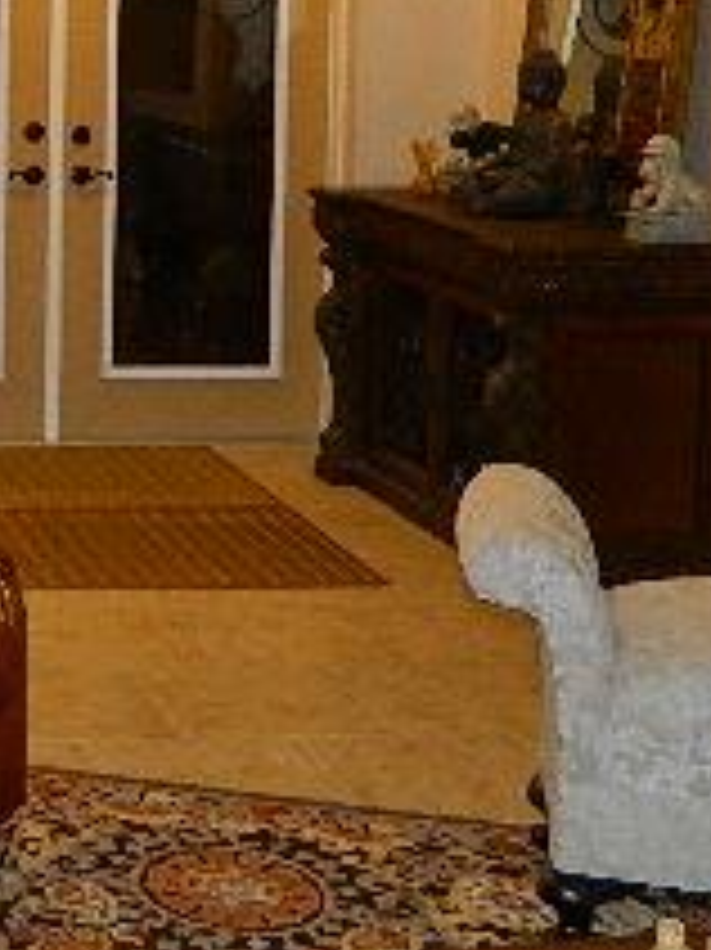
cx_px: -297
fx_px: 2083
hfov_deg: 17.7
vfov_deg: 24.9
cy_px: 86
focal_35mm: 76
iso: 200
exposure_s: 1/30
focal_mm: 4.5
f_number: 3.1
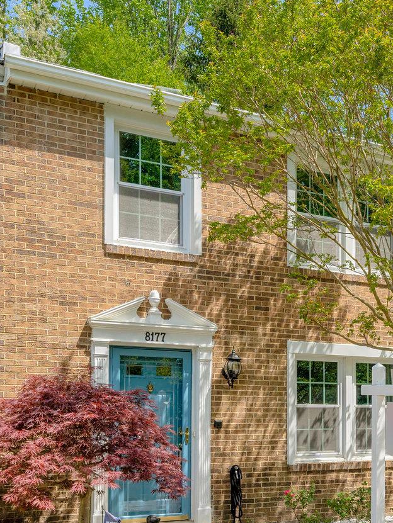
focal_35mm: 47
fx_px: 709
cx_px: 388
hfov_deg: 29.1
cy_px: 356
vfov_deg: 39.9
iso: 100
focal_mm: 19.8
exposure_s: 1/200
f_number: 8
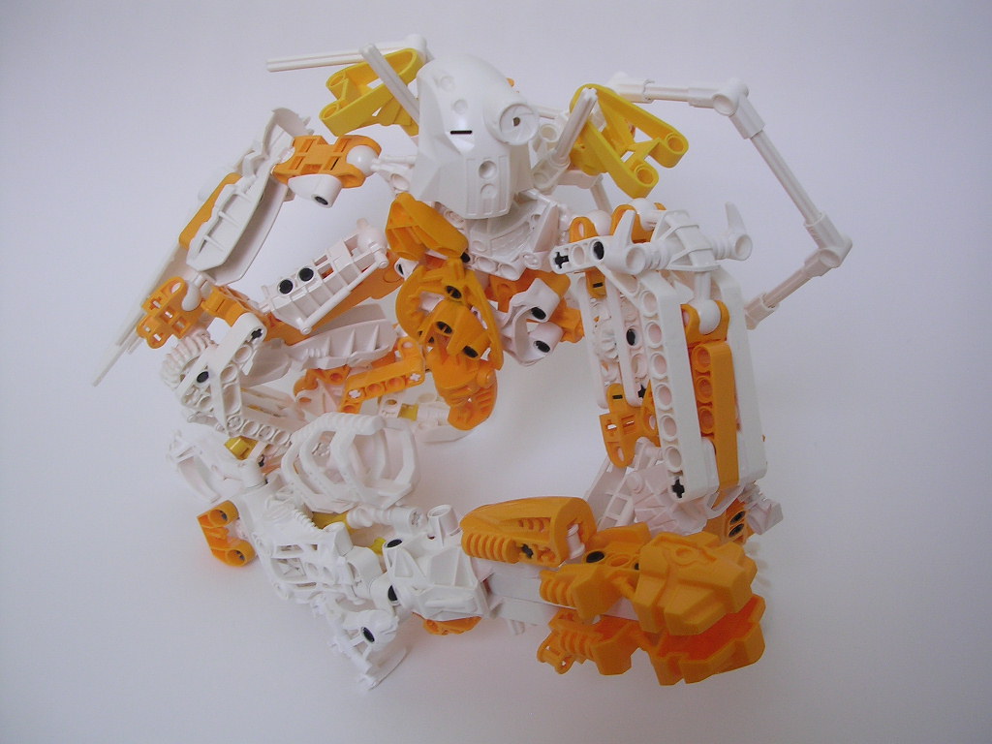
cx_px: 496
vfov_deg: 37.7
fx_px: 1089
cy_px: 372
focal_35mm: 38
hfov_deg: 49.0
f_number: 2.8
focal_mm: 5.8
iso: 100
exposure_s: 1/34.5
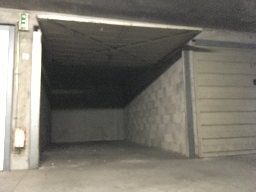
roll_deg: +1.9
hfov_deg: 61.7
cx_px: 128
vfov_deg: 48.2
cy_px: 96
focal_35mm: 29
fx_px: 214
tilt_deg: +5.4
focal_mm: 4.15
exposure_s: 1/17
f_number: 2.2
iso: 500
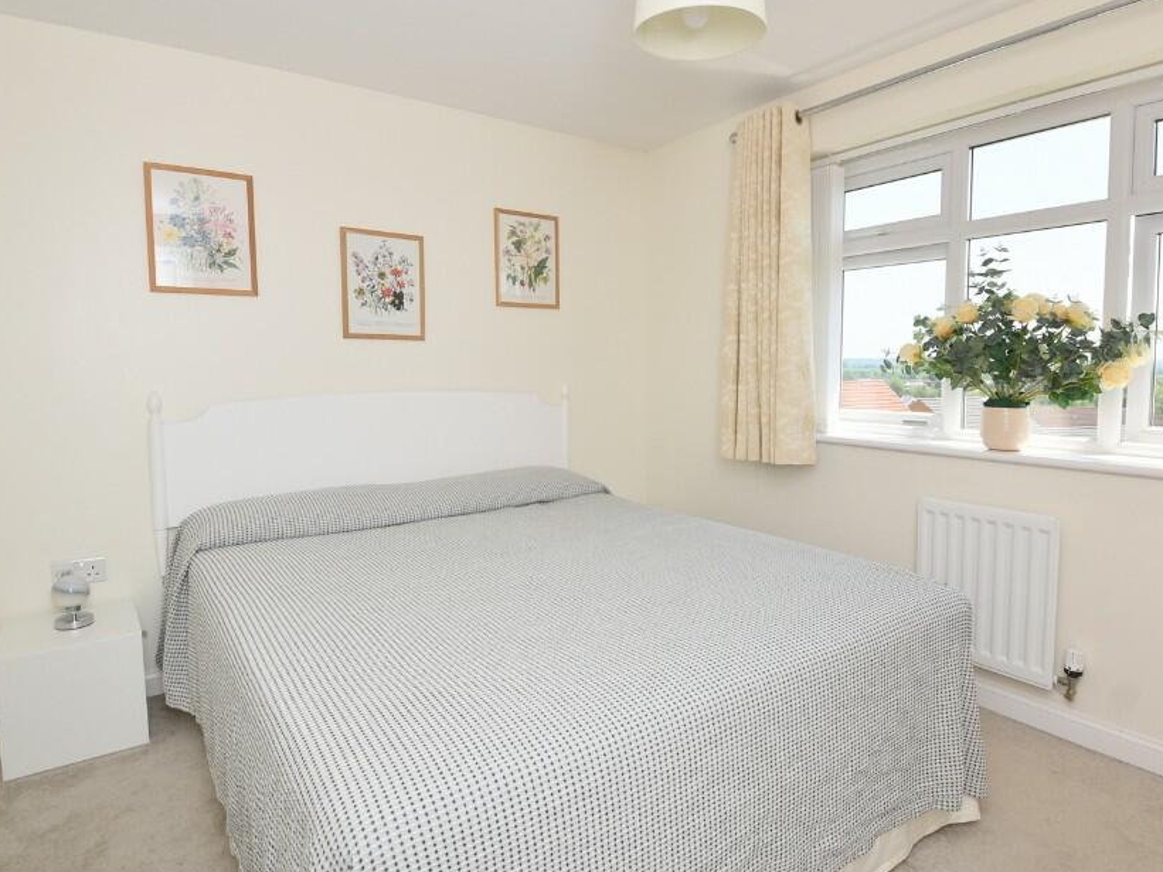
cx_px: 618
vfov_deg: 71.5
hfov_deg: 87.6
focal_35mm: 18
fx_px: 605
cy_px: 411
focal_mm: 10
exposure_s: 1/200
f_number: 6.3
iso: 100
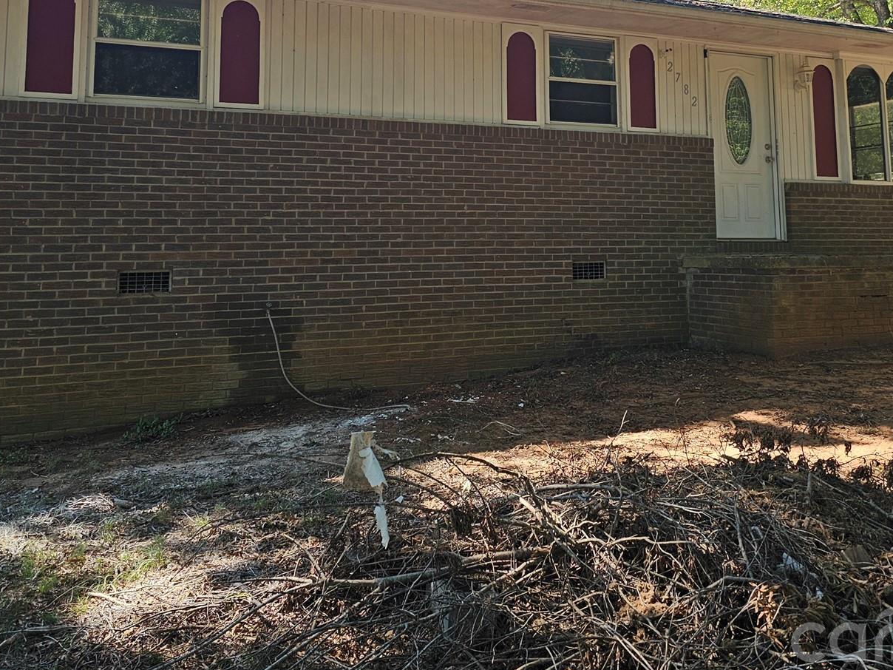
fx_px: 1006
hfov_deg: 47.8
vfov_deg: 35.6
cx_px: 479
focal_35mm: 39
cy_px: 130
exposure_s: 1/180
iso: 12
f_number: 1.7
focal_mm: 6.3
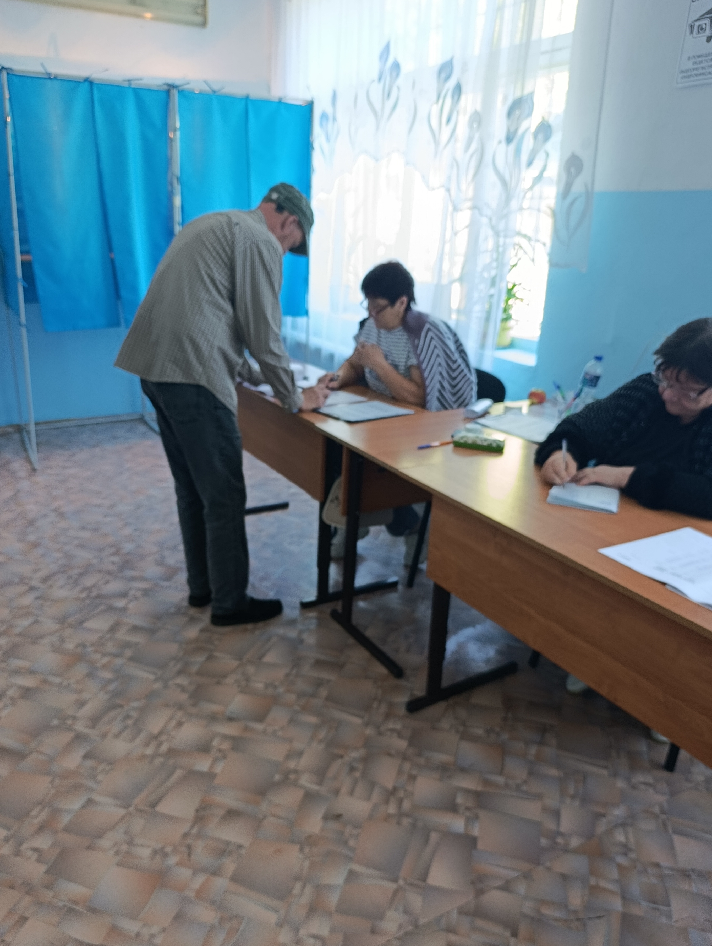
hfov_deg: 53.1
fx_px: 711
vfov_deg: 67.1
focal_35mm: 26
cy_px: 520
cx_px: 331
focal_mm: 6.11
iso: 655
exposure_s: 1/50
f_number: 1.65
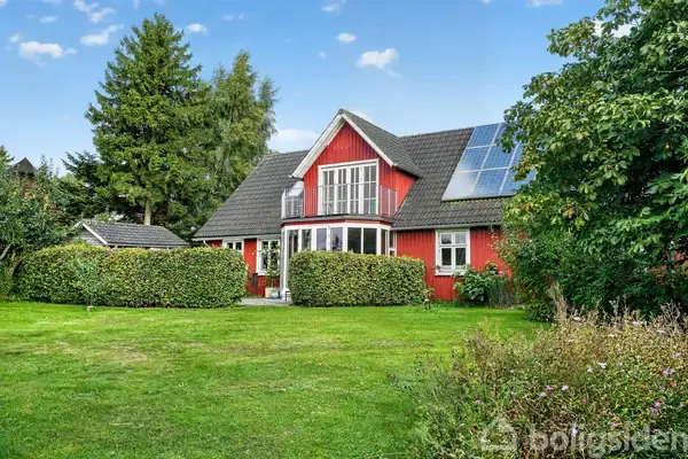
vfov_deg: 42.3
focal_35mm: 31
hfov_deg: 60.3
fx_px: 592
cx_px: 344
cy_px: 230
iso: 400
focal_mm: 31
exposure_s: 1/50
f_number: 8
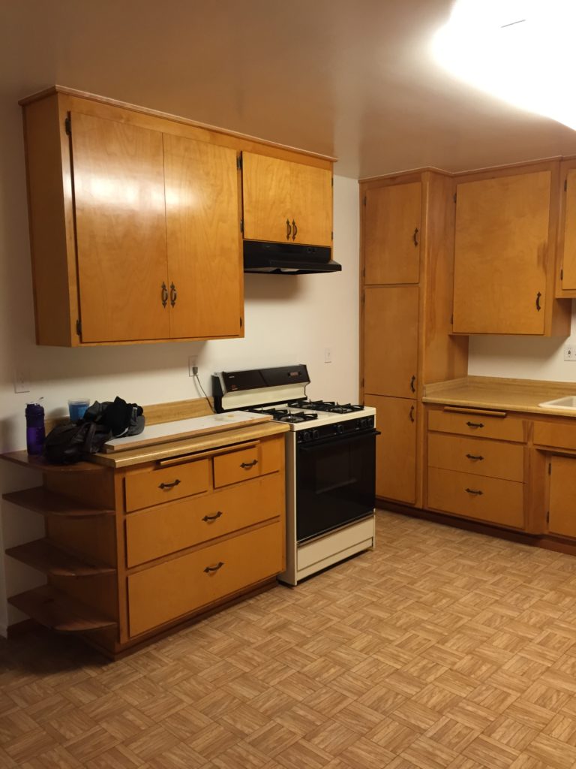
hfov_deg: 48.2
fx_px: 643
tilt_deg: -5.3
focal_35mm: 29
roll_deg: +0.7
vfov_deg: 61.7
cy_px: 384
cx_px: 288
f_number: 2.2
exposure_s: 1/30
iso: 100
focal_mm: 4.15
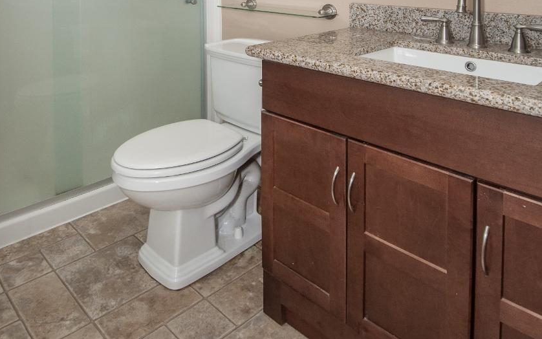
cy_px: -2
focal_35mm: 56
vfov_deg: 22.3
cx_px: 268
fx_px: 827
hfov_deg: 36.3
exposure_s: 1/180
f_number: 8
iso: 400
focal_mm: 24
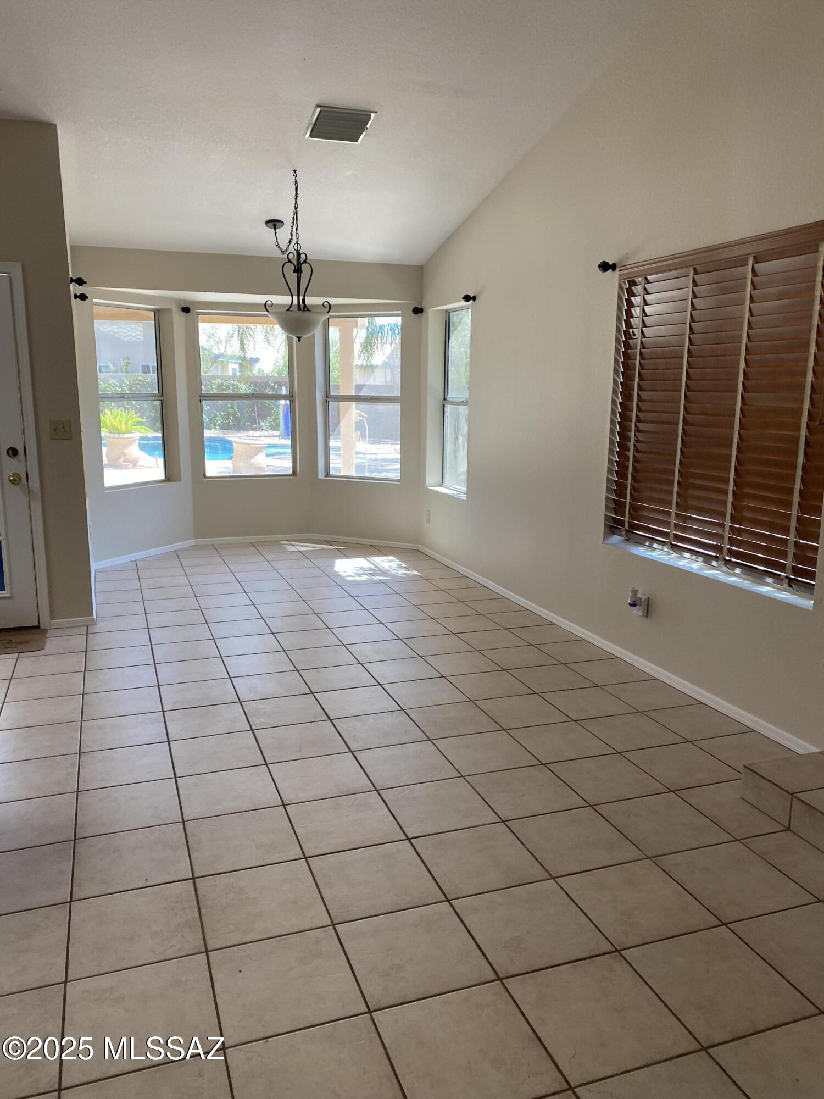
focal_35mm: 26
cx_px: 412
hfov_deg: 53.1
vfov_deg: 67.3
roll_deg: +0.1
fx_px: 825
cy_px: 550
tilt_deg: -11.6
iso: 100
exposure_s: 1/120
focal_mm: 4.25
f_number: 1.8
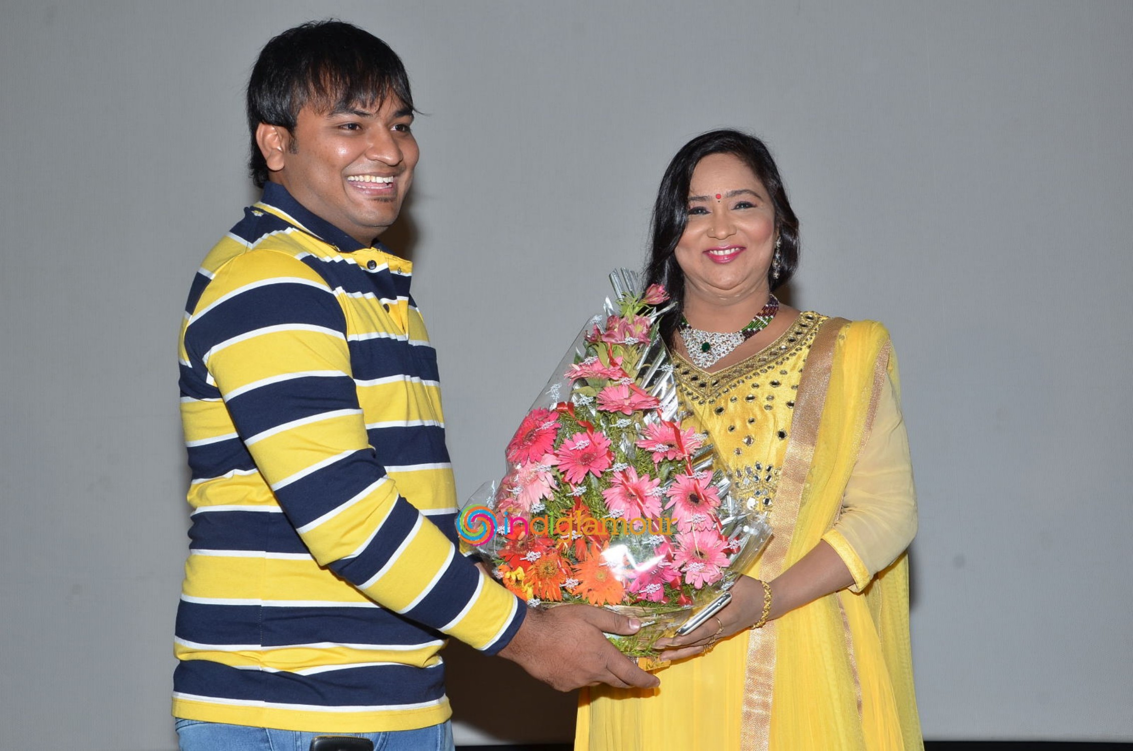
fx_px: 1649
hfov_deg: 37.9
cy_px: 376
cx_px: 566
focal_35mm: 52
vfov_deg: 25.6
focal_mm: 35
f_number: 8
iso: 320
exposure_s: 1/125
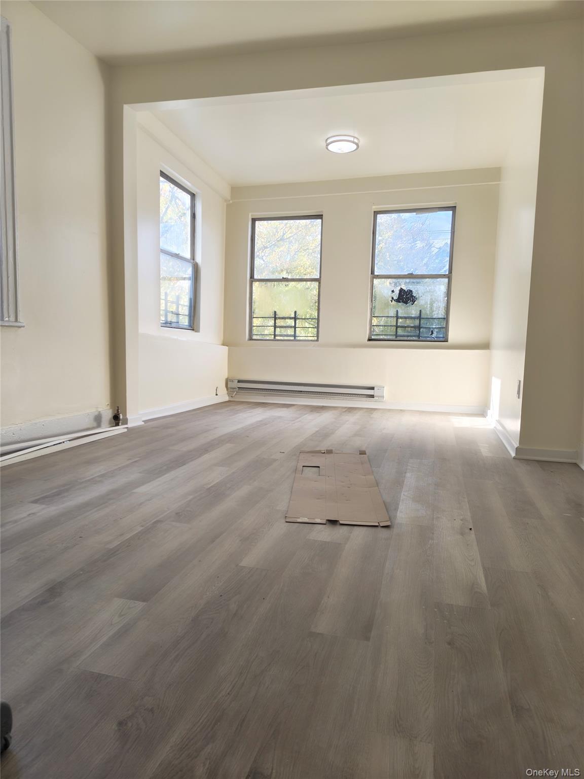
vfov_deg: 71.6
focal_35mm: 24
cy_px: 390
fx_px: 540
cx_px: 292
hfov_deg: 56.8
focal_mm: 5.56
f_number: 1.88
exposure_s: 1/100
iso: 141
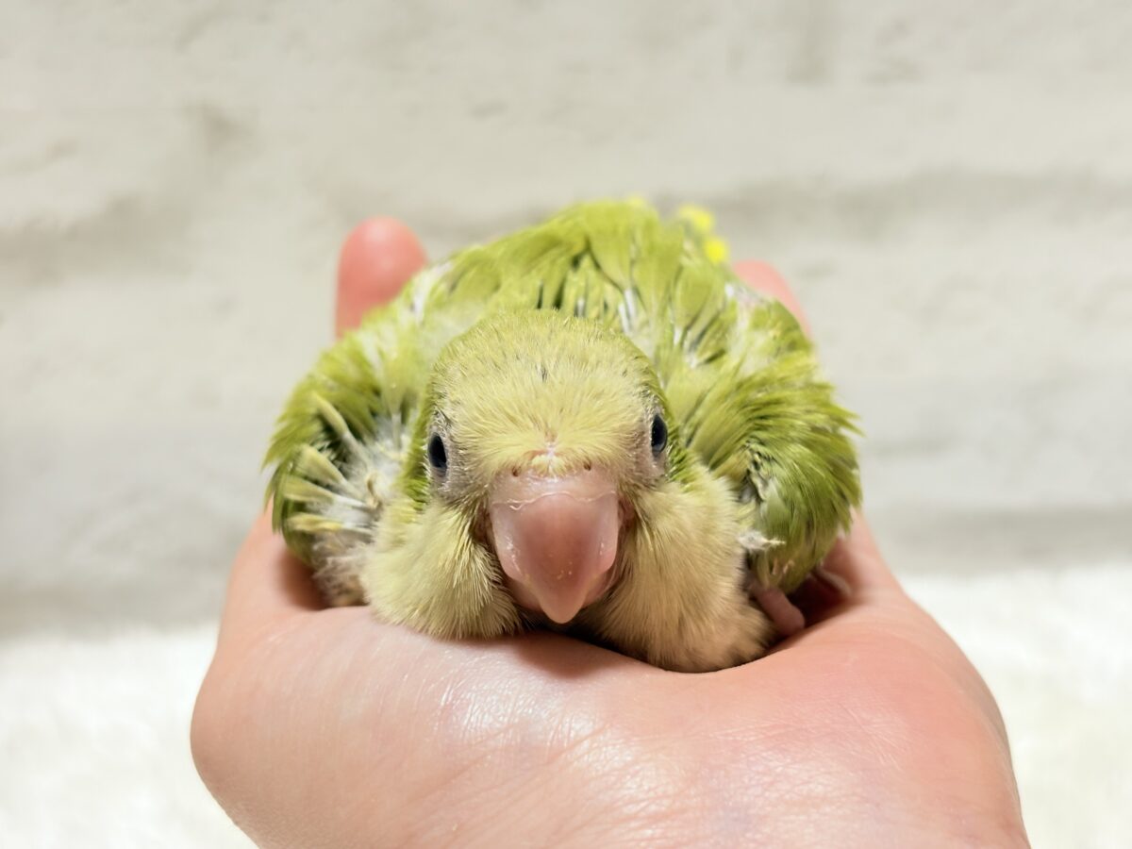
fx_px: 1700
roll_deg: +2.1
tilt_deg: -18.3
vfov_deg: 28.0
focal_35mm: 52
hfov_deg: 36.8
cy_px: 424
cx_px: 566
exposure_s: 1/50
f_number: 1.6
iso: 80
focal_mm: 5.96
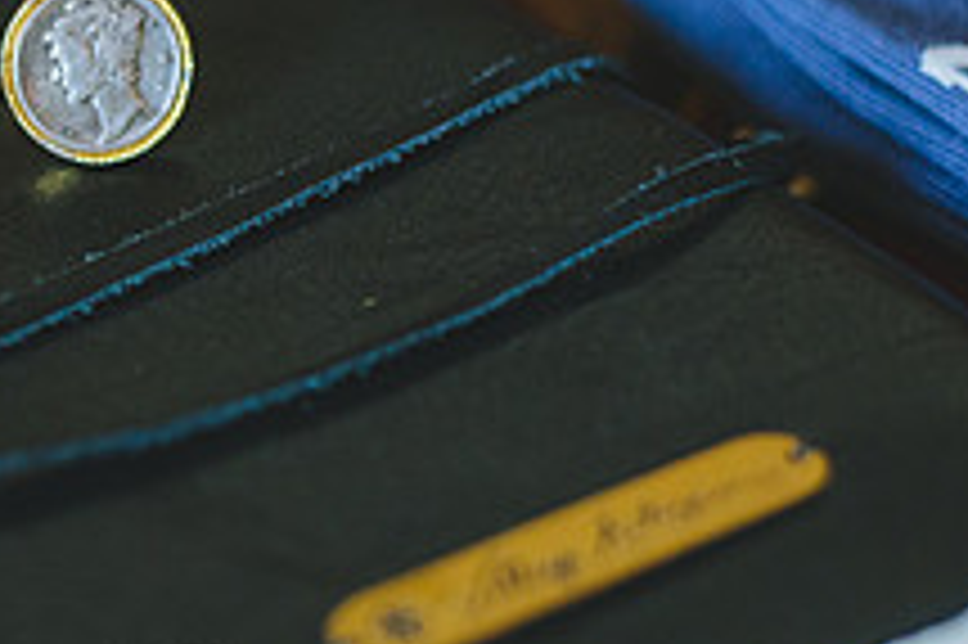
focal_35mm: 135
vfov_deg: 10.1
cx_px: -36
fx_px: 3627
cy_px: 394
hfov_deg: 14.9
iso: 1600
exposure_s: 1/125
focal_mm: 50
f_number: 2.8
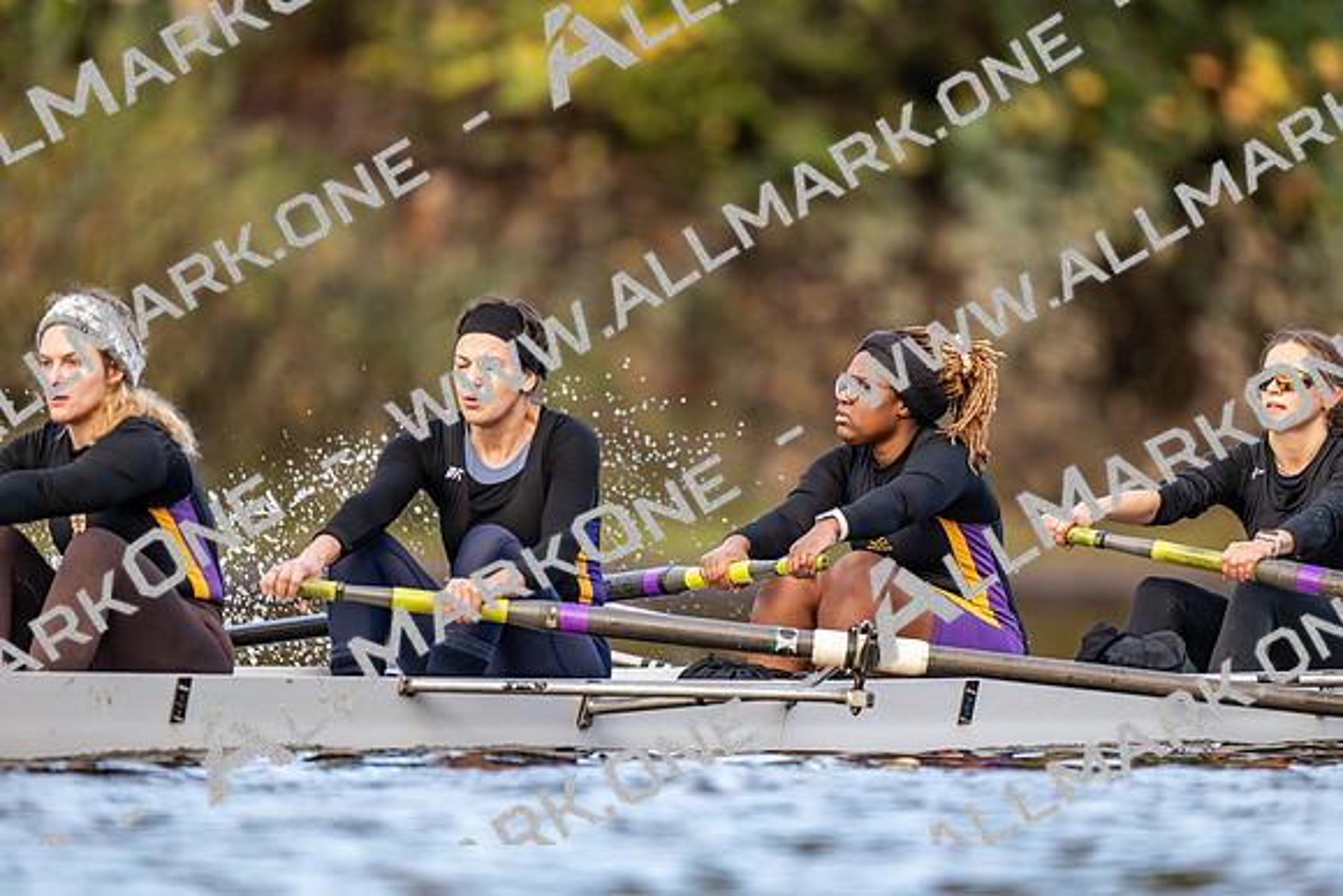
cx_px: 672
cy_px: 448
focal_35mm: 600
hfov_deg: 3.4
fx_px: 22388
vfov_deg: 2.3
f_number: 4
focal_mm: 600
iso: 2200
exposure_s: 1/2500
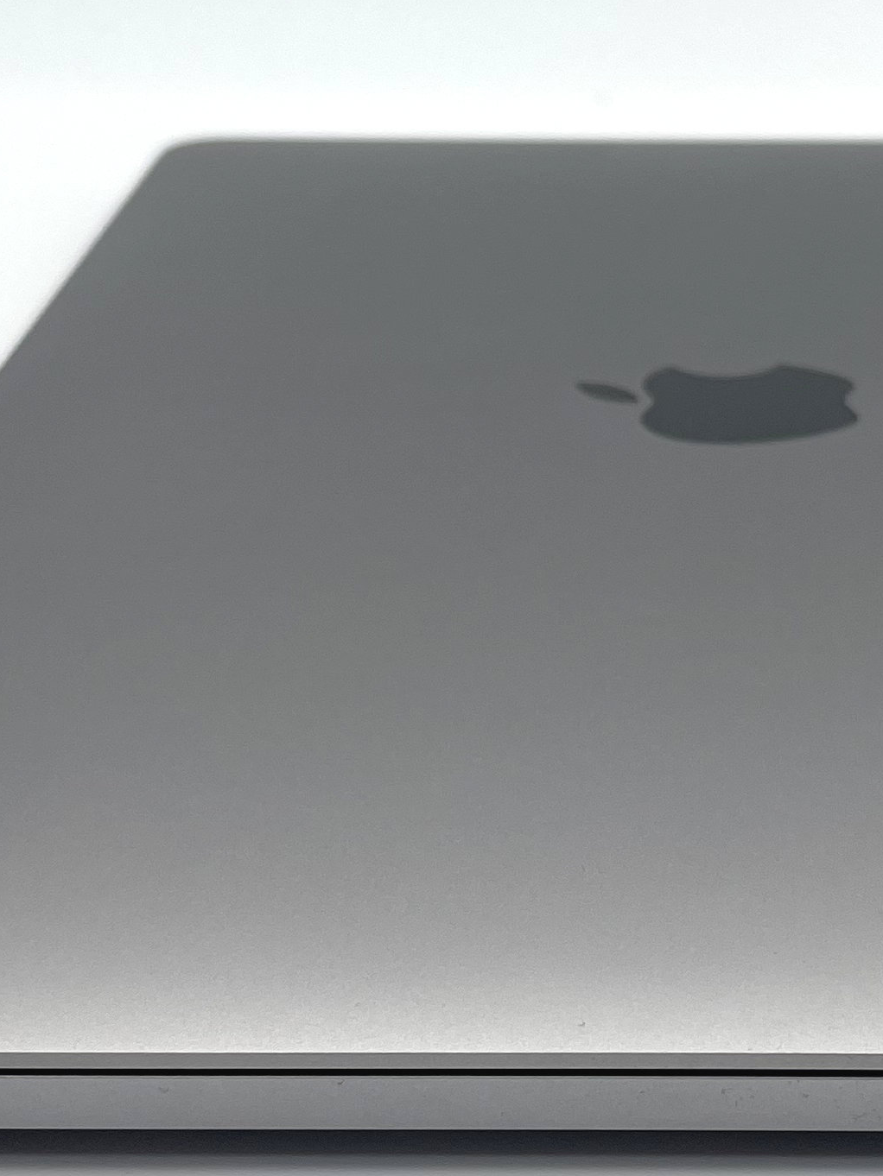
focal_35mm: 74
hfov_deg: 19.7
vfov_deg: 26.3
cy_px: 584
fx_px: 2516
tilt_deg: -24.2
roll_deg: -0.1
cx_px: 721
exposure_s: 1/653
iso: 32
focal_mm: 5.1
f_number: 1.6
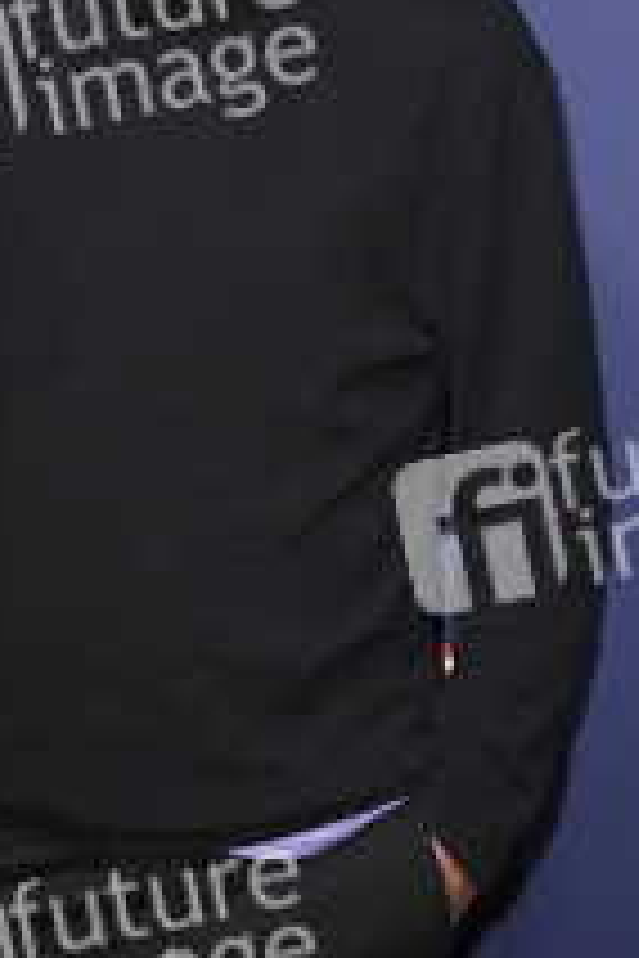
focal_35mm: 105
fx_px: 2795
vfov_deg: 19.4
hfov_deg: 13.0
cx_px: 216
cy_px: 283
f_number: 5.6
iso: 800
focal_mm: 56
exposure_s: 1/250
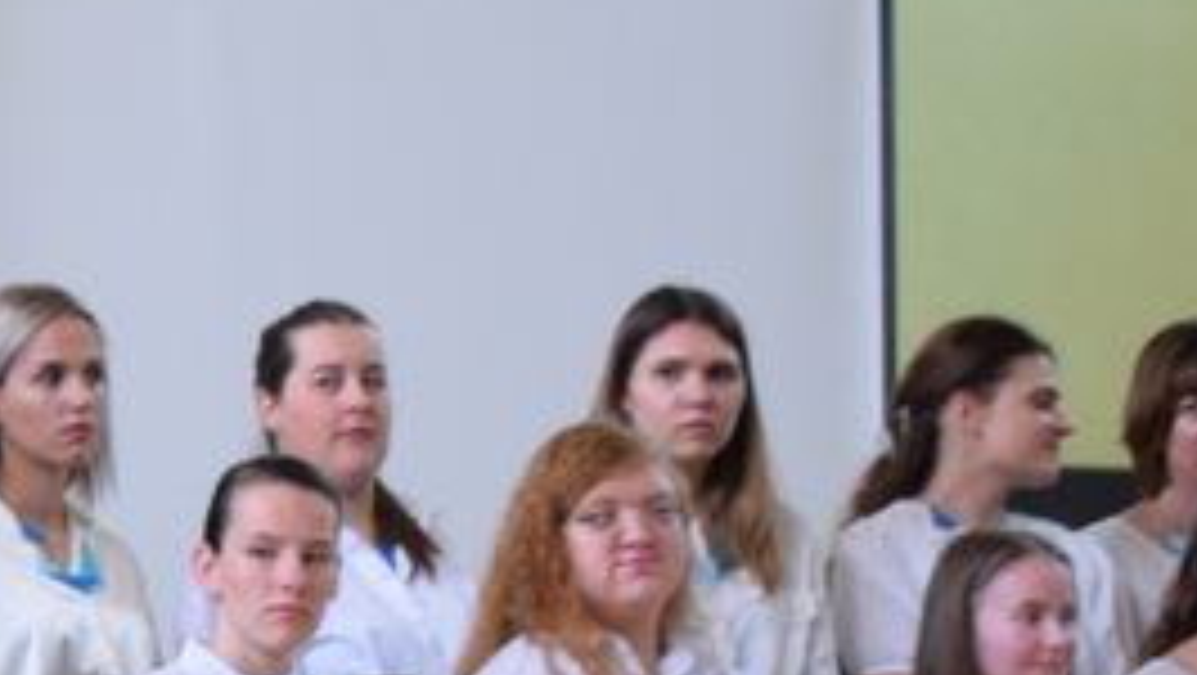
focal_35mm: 269
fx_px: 8543
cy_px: 1017
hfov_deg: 7.7
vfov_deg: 4.5
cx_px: -1125
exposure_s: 1/60
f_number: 4.8
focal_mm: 38
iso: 1000
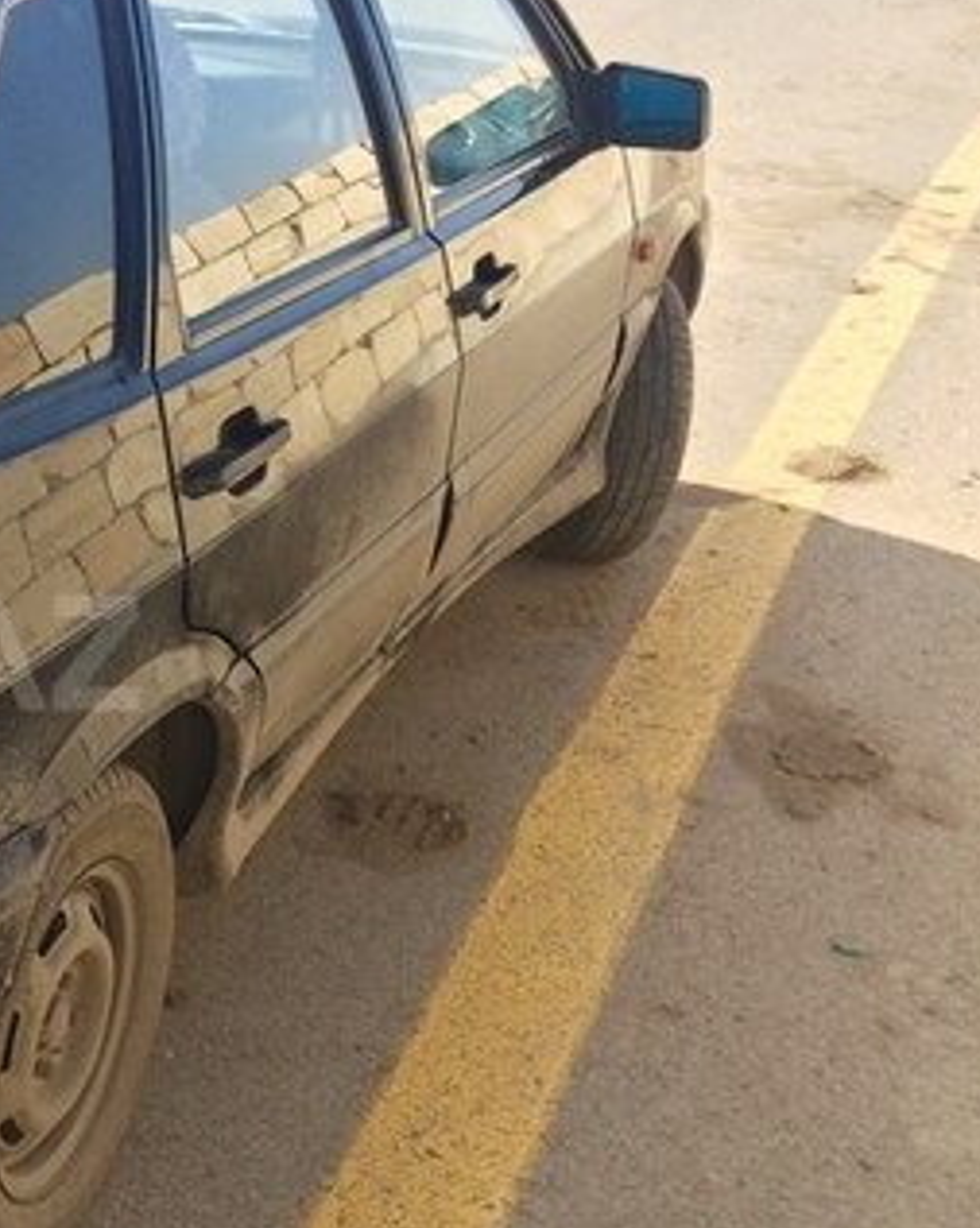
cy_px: 653
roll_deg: -0.5
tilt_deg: -23.2
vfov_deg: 32.0
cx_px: -256
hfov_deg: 23.2
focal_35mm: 59
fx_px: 2142
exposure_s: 1/873
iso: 32
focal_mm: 4.15
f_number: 2.2
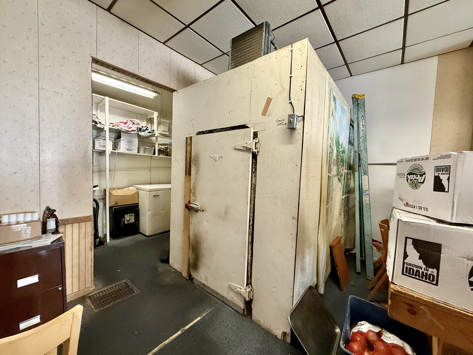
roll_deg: -2.3
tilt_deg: -2.3
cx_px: 236
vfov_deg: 85.7
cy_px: 178
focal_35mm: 14
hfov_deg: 102.1
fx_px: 191
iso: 400
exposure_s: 1/60
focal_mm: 2.22
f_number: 2.2
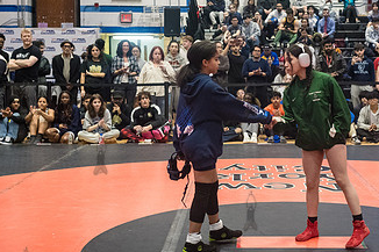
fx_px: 684
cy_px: 98
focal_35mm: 65
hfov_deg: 30.8
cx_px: 242
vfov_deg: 20.9
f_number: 4
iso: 6400
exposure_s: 1/400
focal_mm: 35
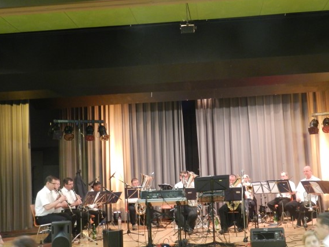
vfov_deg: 32.1
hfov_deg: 42.0
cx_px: 188
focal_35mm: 45
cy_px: 142
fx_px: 428
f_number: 3.7
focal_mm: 5.6
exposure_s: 1/8
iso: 400
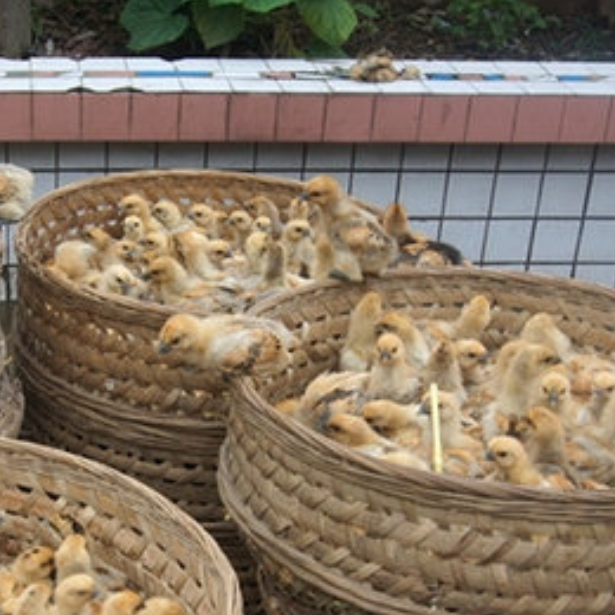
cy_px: 422
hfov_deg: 24.1
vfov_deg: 24.5
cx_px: 92
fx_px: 1407
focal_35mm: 70
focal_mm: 26
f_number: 7.1
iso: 200
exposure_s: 1/80
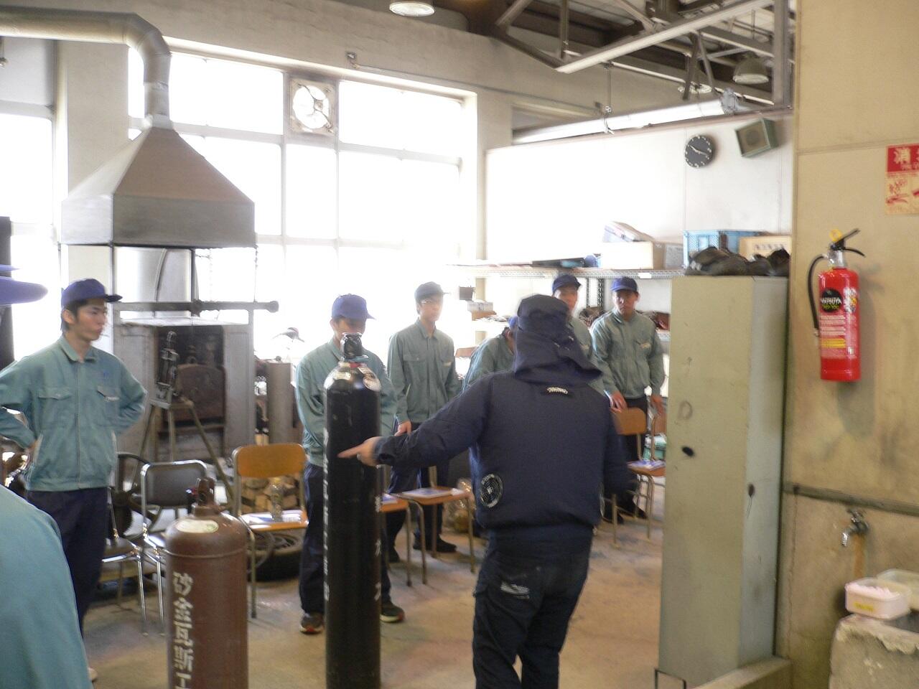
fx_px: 929
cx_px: 460
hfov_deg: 52.6
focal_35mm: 35
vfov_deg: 40.7
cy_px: 344
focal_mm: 5.8
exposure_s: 1/8
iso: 100
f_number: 2.8
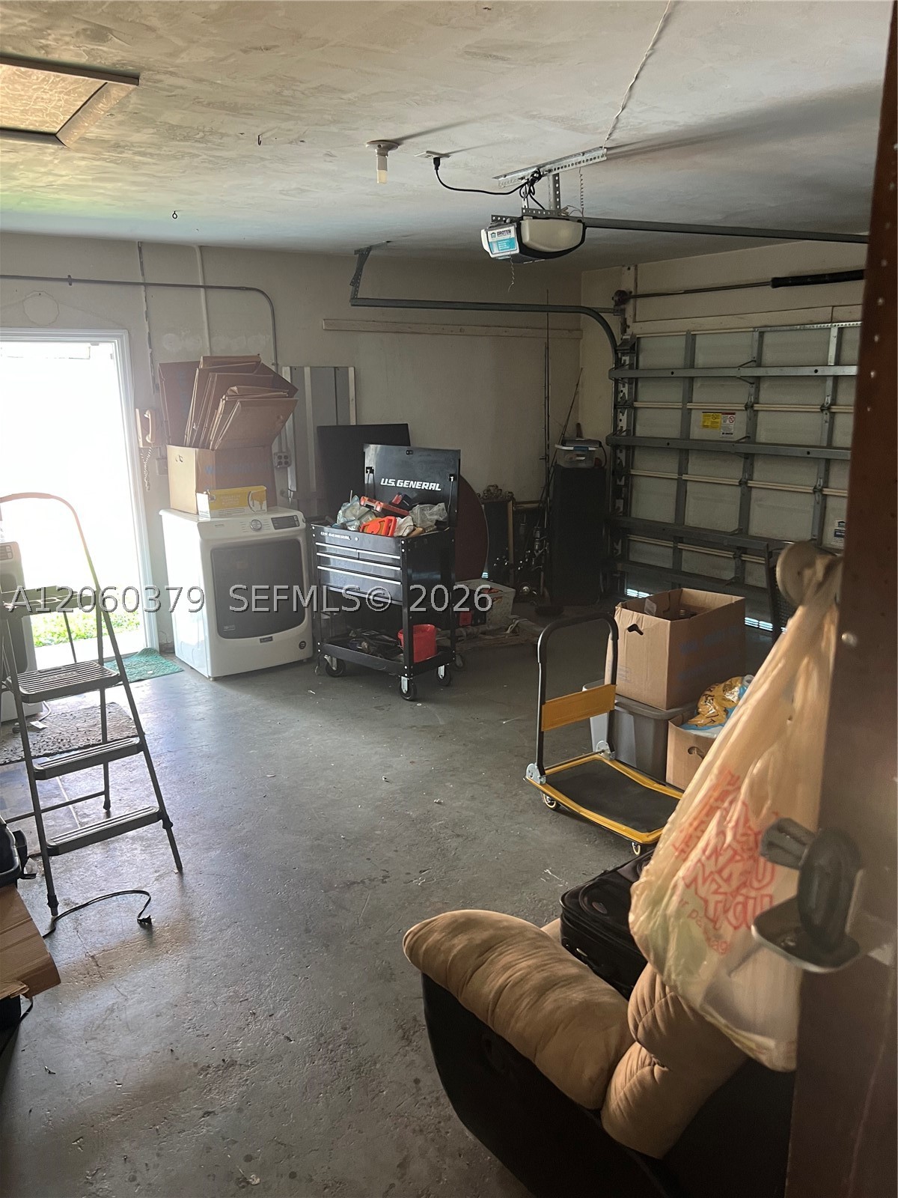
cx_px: 449
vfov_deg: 67.3
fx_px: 899
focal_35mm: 26
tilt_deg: -14.7
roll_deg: +2.6
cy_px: 599
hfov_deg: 53.1
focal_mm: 5.7
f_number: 1.5
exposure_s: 1/60
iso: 160
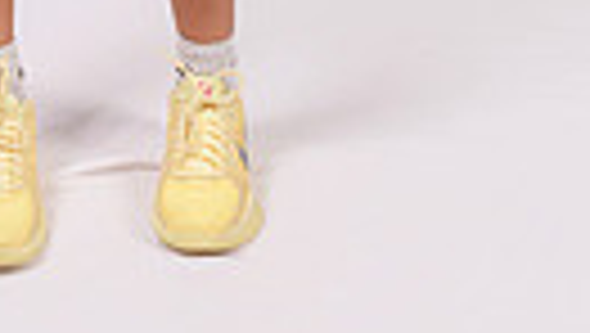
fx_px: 1973
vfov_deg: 8.4
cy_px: -616
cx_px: 14
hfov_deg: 16.7
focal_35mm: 126
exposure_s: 1/125
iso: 160
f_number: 5.6
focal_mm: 35
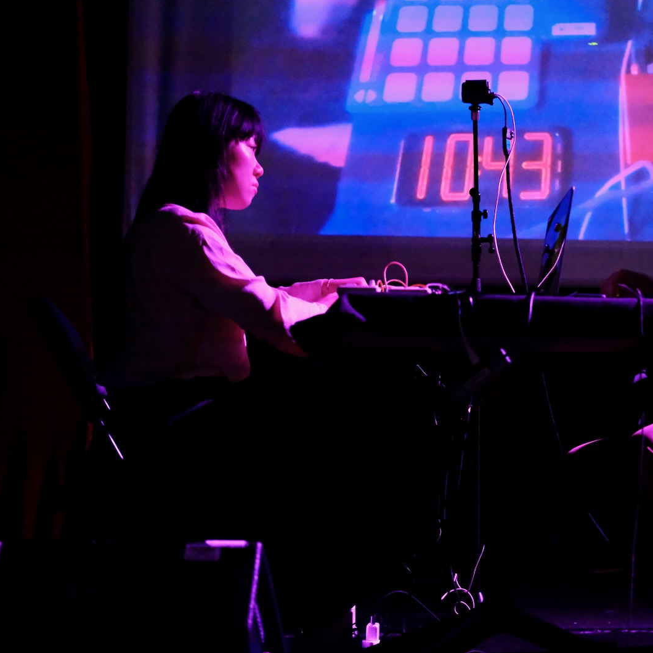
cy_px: 326
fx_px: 1451
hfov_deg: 25.2
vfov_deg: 25.4
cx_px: 441
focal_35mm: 68
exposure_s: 1/105
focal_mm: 35
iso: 8000
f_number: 2
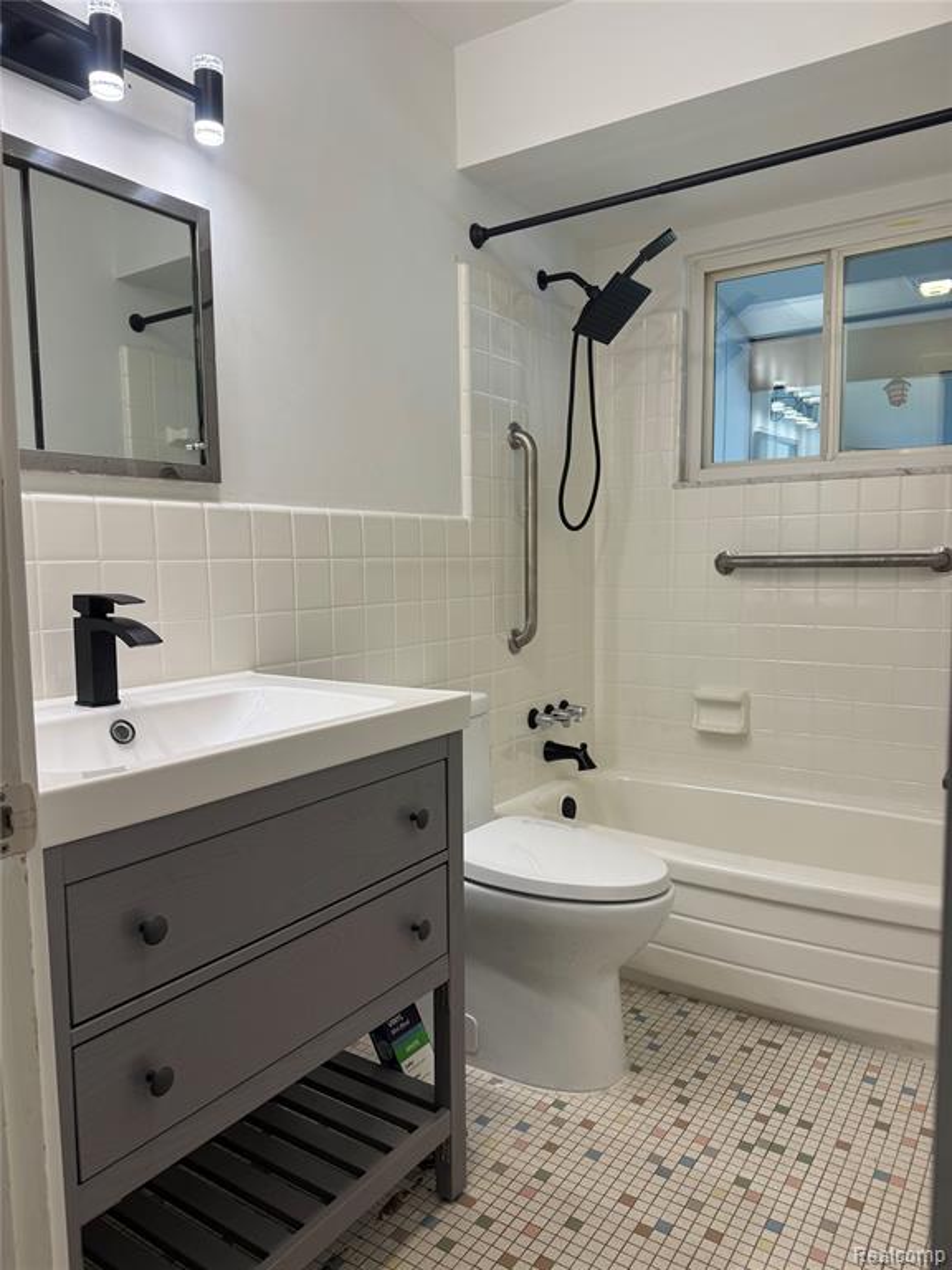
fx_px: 880
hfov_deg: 56.8
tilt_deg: -5.7
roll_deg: +0.3
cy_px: 635
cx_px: 476
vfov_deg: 71.6
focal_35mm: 24
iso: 125
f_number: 1.78
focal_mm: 6.76
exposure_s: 1/120
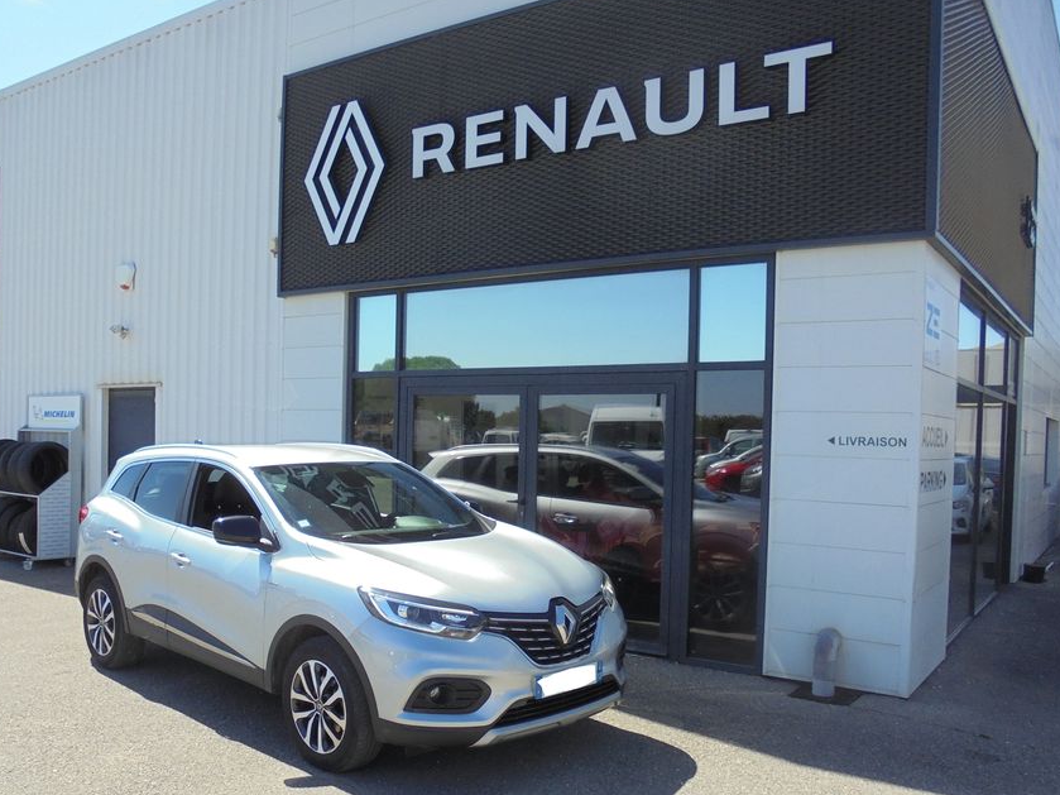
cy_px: 460
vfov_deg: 45.3
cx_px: 452
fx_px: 949
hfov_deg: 58.1
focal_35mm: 31
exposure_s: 1/640
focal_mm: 4.6
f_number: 3.5
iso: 100
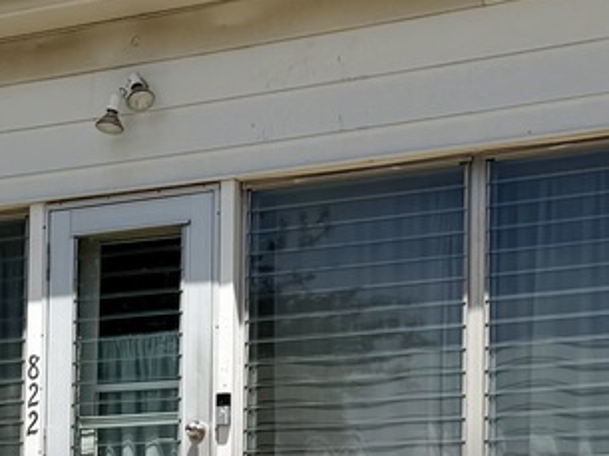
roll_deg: -1.5
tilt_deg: +4.9
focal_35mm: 113
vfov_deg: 12.8
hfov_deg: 17.4
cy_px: 510
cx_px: 169
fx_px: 1986
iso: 80
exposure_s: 1/6711
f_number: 1.78
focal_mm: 6.76
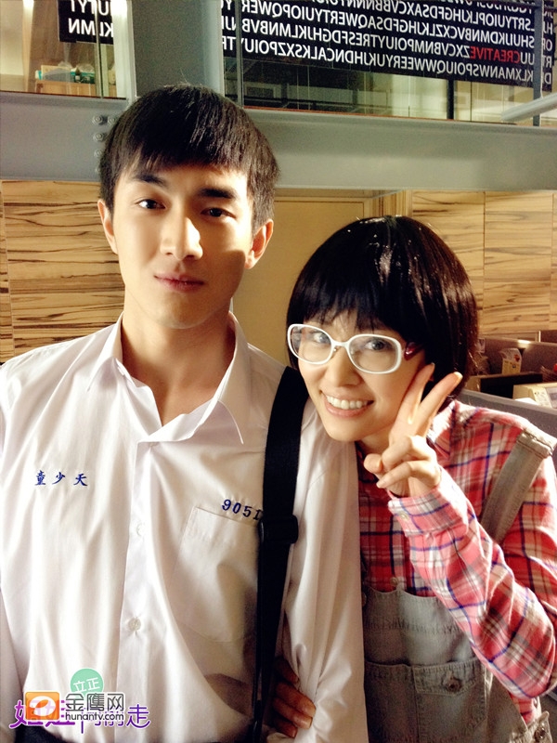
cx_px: 278
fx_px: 751
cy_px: 372
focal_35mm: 35
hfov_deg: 40.7
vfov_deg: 52.6
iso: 250
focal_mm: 4.28
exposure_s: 1/20
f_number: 2.4
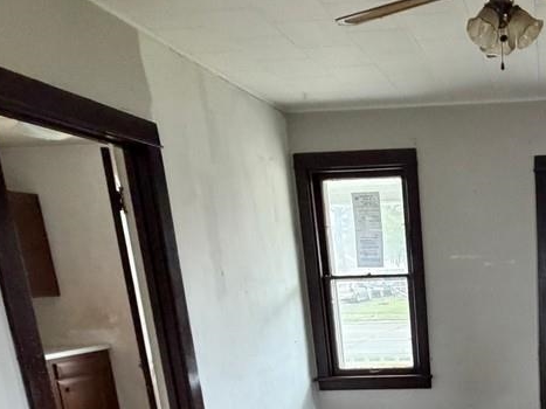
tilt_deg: -15.1
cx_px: 519
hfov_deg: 45.2
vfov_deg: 36.0
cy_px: 402
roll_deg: +2.8
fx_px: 568
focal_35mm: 36
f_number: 2.2
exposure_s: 1/60
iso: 500
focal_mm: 2.22
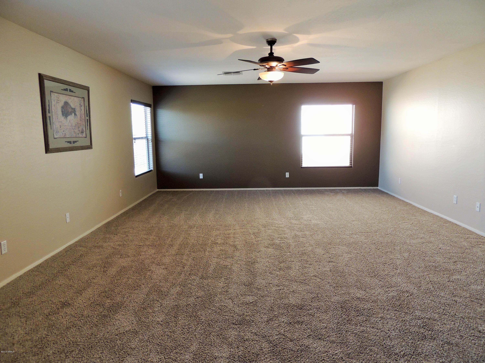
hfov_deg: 71.6
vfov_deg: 56.8
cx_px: 242
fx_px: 336
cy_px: 182
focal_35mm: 24
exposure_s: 1/30
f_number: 3
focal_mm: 4.3
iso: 180
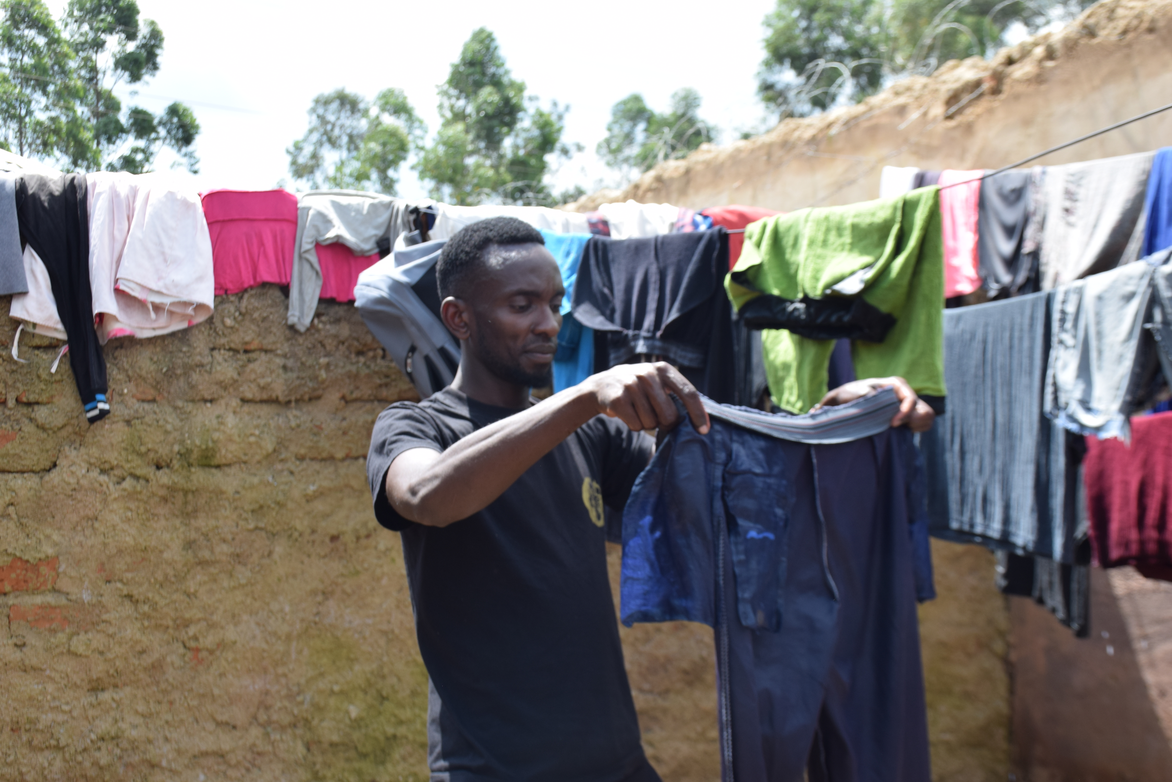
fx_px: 1563
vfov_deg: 28.1
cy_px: 391
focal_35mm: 48
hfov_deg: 41.1
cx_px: 586
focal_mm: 32
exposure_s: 1/250
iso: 200
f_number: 8
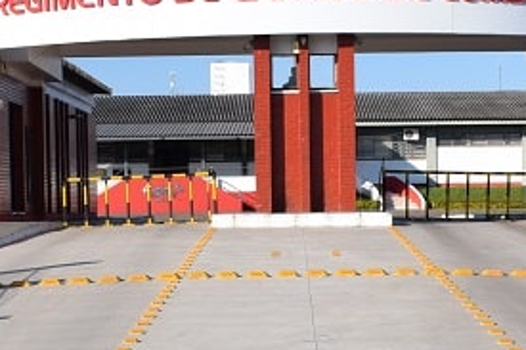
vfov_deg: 12.6
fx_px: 1577
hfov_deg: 18.9
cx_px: 308
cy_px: 302
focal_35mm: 108
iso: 200
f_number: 10
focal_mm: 22
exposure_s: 1/400
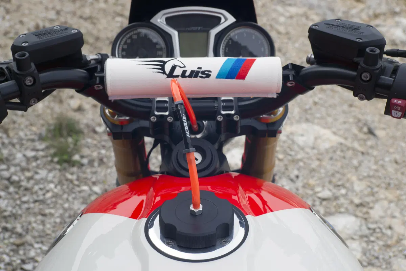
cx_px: 203
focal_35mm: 60
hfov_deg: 33.4
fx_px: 677
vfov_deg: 22.6
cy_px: 136
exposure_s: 1/160
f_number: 11
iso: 200
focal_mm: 60
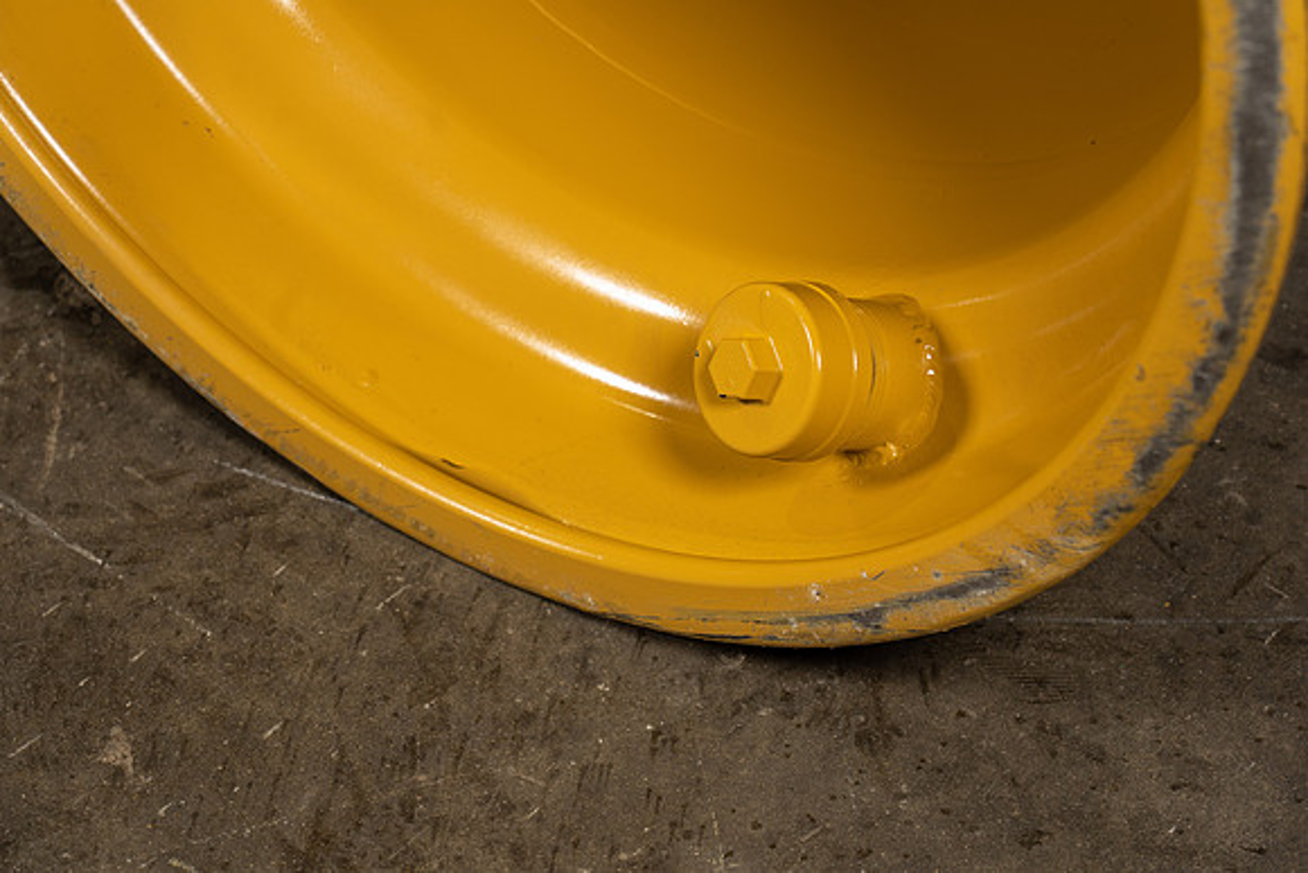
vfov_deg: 13.2
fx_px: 3779
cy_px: 436
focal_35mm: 104
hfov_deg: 19.6
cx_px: 654
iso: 800
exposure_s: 1/125
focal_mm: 104
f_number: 5.6
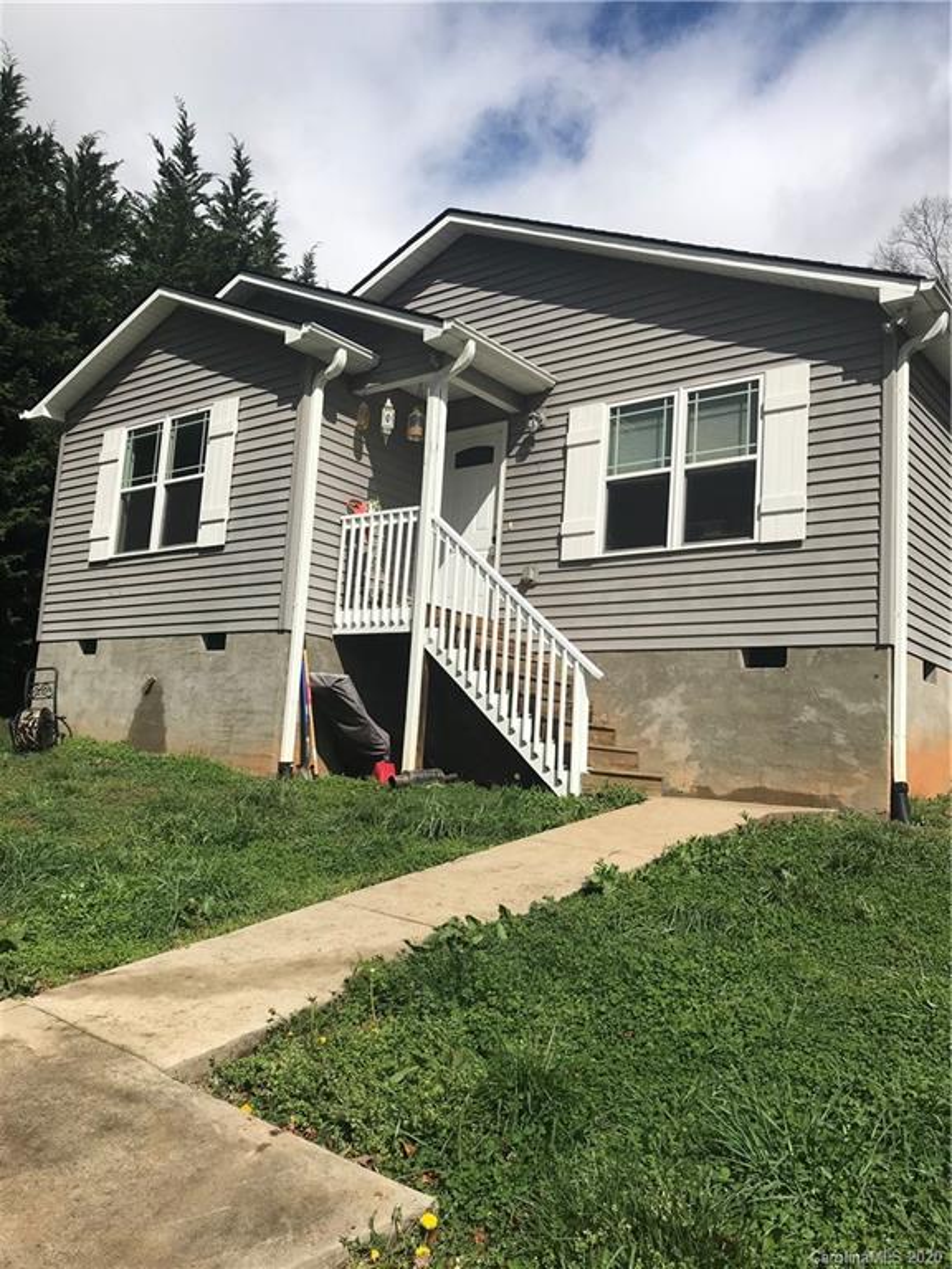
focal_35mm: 28
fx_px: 1027
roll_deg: -3.3
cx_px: 476
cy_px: 634
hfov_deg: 49.7
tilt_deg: +7.3
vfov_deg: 63.4
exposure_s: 1/5319
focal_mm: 3.99
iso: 20
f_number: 1.8
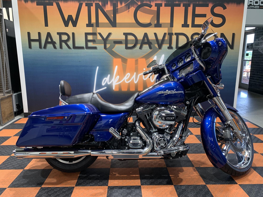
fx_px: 198
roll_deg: +0.1
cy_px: 98
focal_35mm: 26
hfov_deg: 67.3
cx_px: 132
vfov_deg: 53.1
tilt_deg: -10.4
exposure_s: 1/60
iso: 100
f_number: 1.8
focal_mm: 4.25
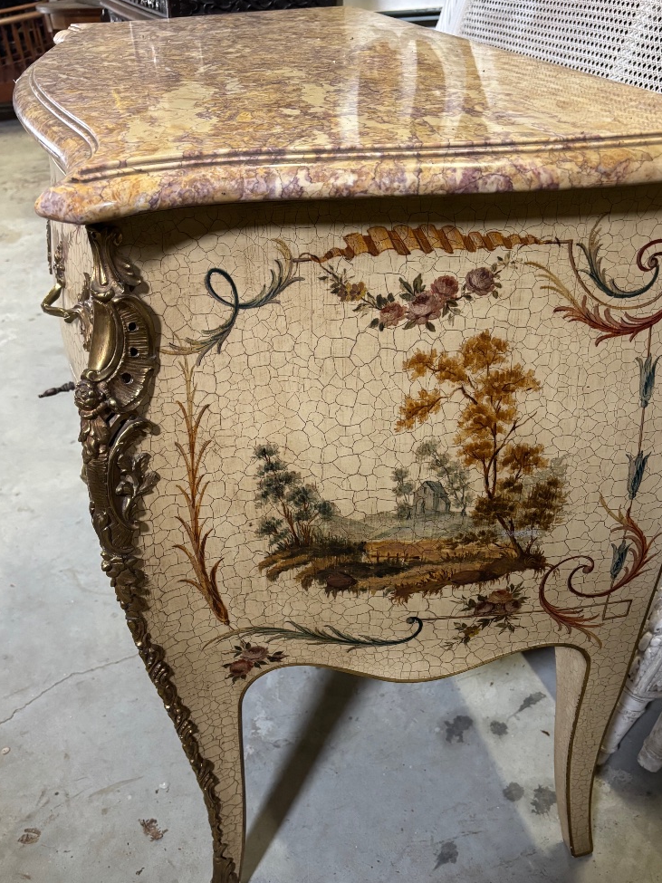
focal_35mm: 32
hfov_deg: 44.1
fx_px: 816
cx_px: 355
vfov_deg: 56.8
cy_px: 463
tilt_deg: -34.3
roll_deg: +1.1
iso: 400
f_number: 1.6
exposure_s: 1/50
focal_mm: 5.96
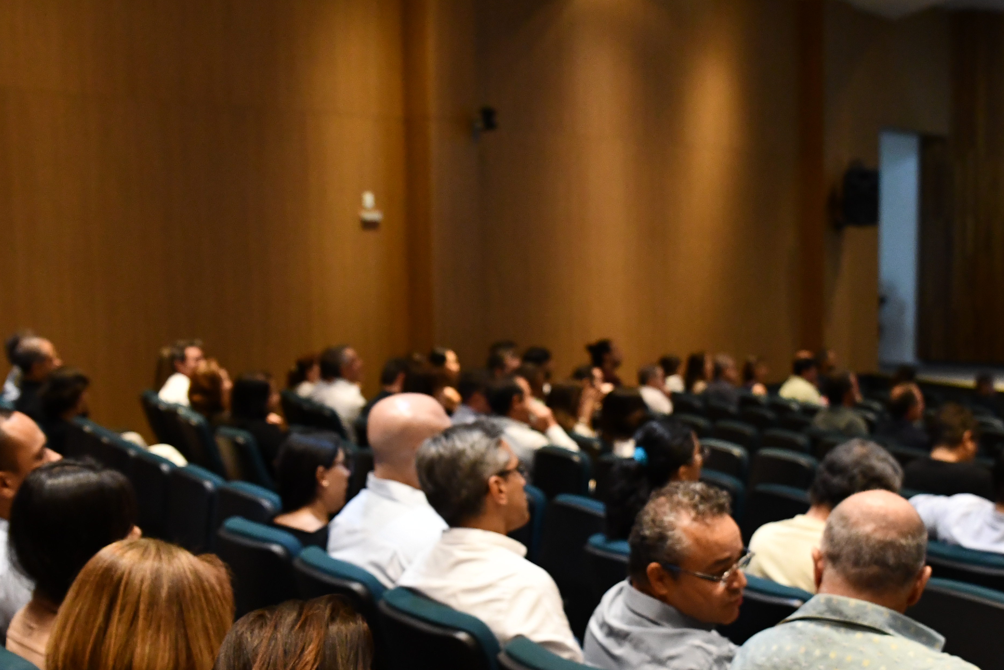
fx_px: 1506
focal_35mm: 54
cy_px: 479
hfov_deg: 36.7
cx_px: 622
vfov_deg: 24.9
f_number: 2.8
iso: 3200
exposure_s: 1/125
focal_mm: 24
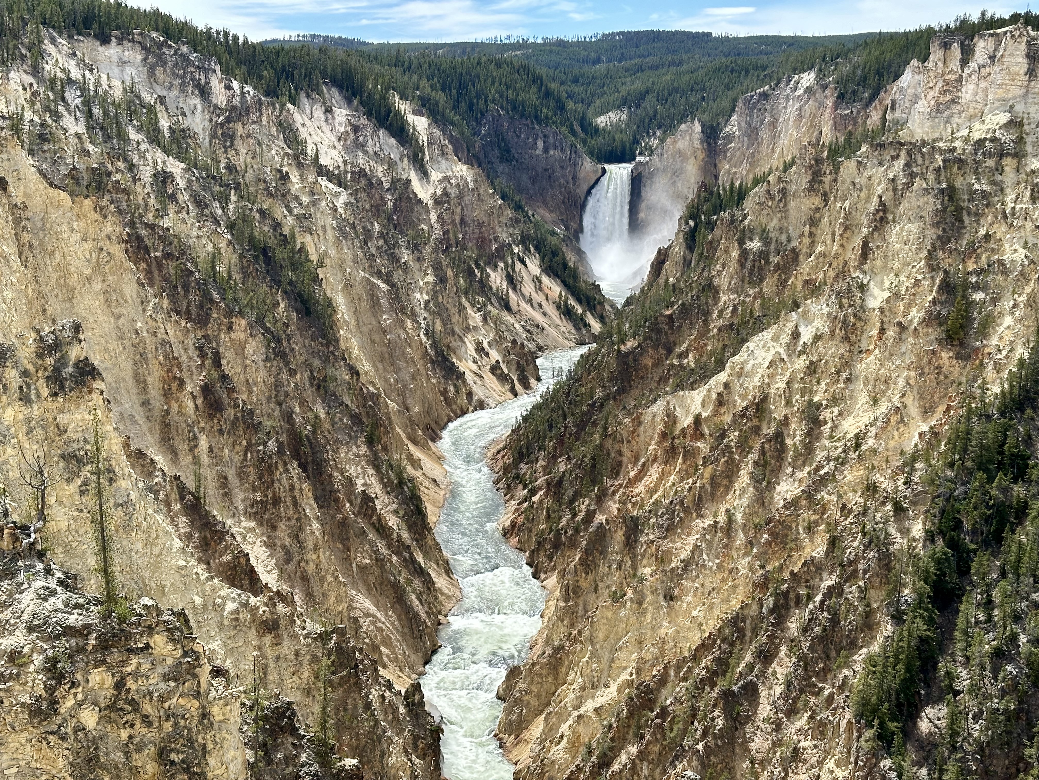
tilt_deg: -11.2
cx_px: 520
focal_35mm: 48
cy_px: 390
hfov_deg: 39.7
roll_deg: -0.7
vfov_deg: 30.3
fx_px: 1441
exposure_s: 1/2203
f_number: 1.78
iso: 64
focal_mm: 6.86
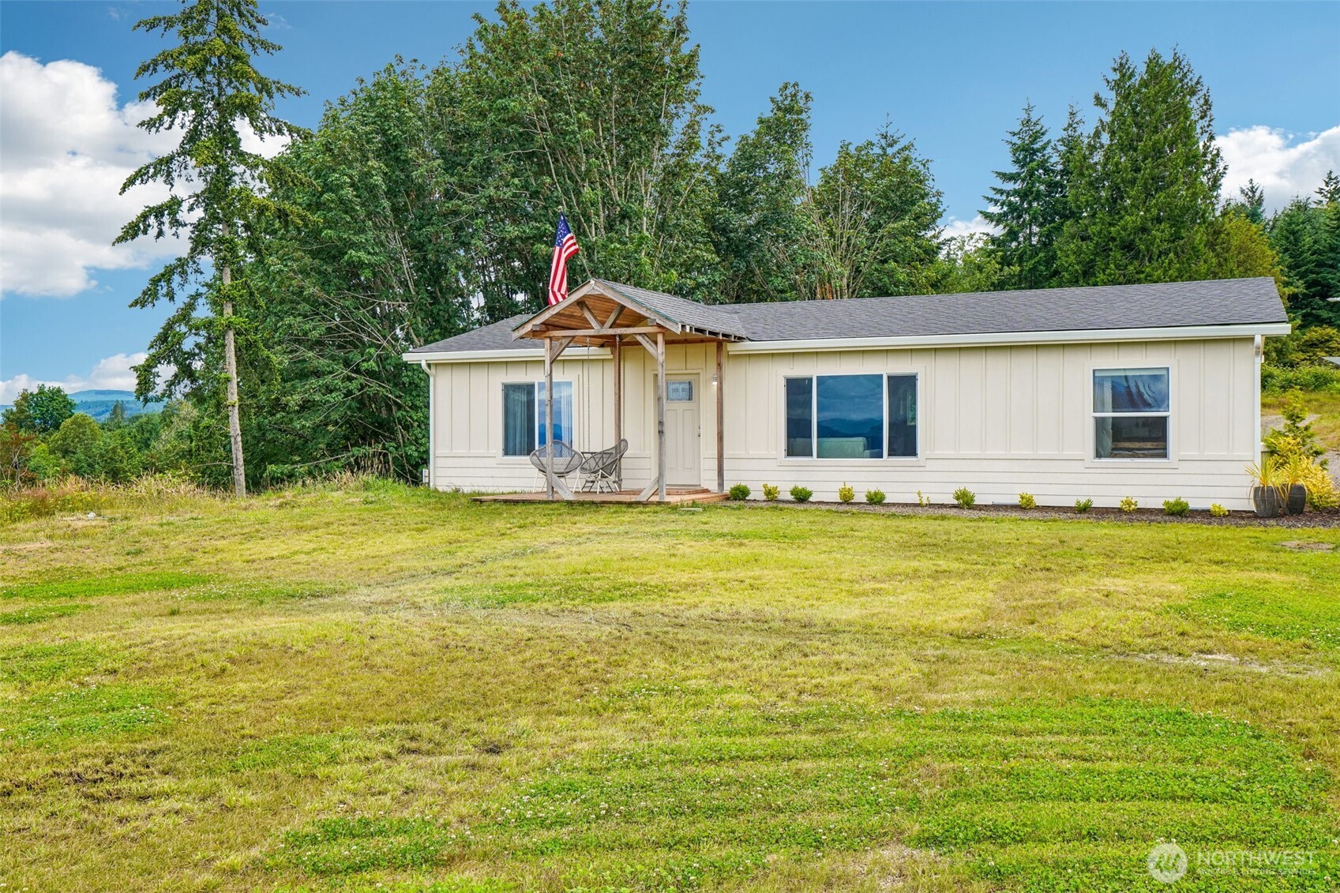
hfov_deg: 57.2
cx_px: 670
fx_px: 1228
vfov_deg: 40.0
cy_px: 446
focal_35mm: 33
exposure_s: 1/640
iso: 400
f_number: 8
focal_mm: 33
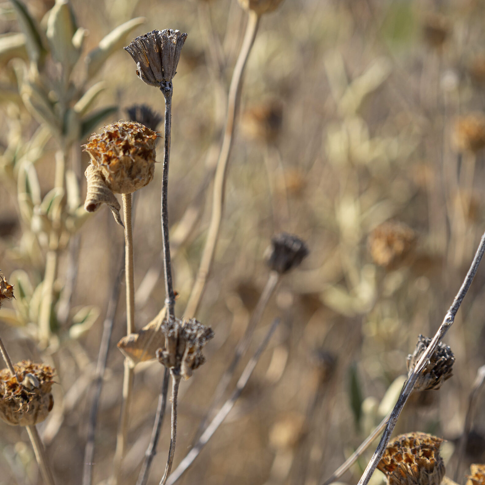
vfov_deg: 24.3
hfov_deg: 24.3
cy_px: 243
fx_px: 1125
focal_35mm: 71
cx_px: 250
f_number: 4
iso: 100
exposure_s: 1/800
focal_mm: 55
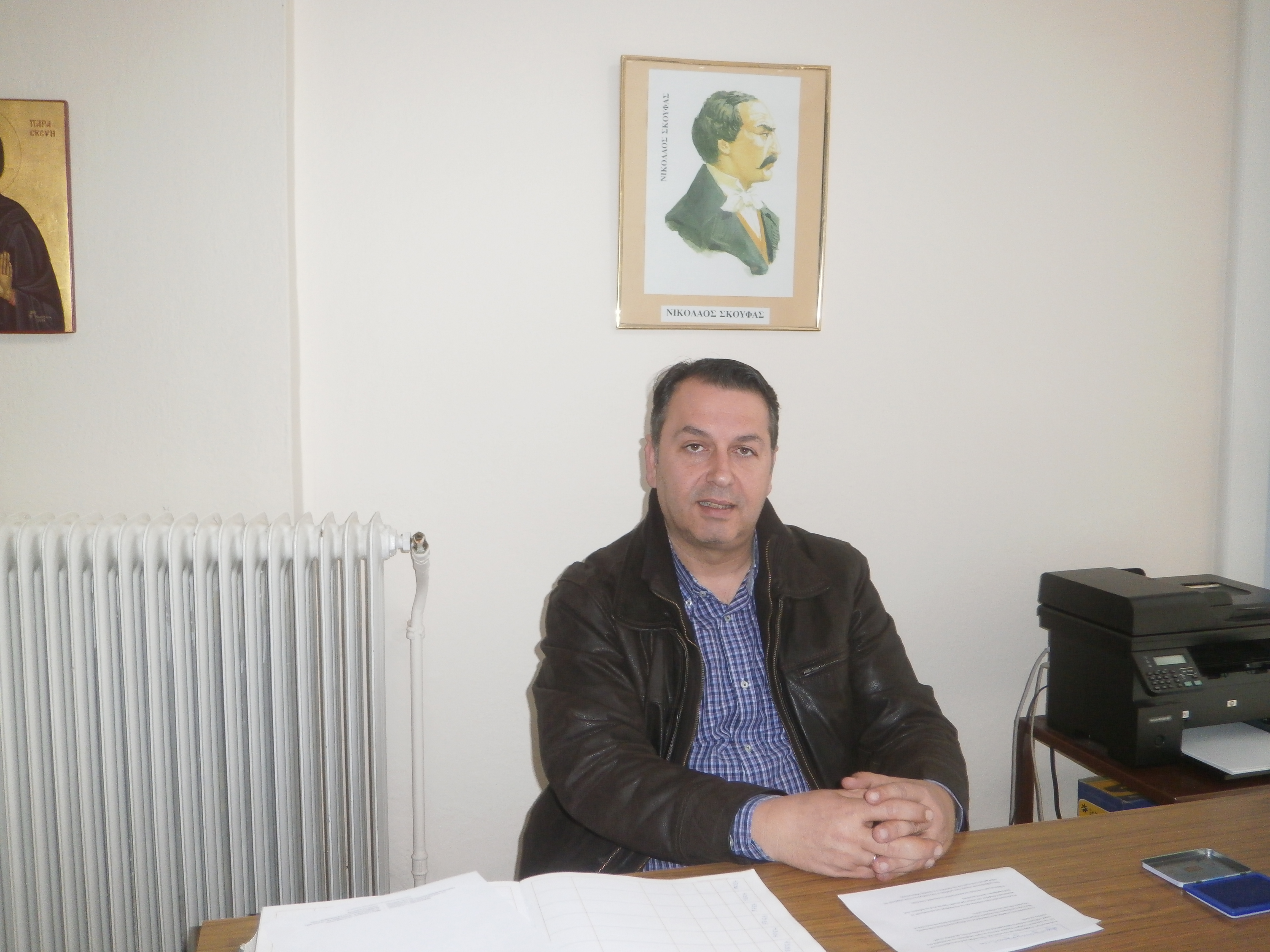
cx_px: 635
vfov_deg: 45.4
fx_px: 1137
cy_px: 476
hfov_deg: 58.4
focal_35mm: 31
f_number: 2.9
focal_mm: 5.5
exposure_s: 1/30
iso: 200
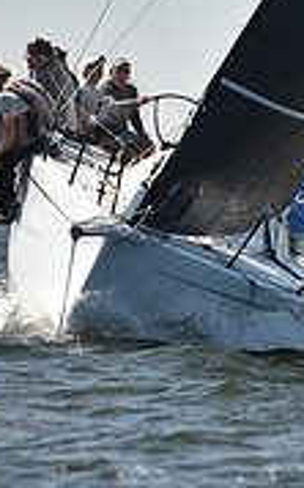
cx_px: 274
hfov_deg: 2.0
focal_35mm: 664
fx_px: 8816
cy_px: 251
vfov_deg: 3.2
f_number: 3.5
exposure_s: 1/1000
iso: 250
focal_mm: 200
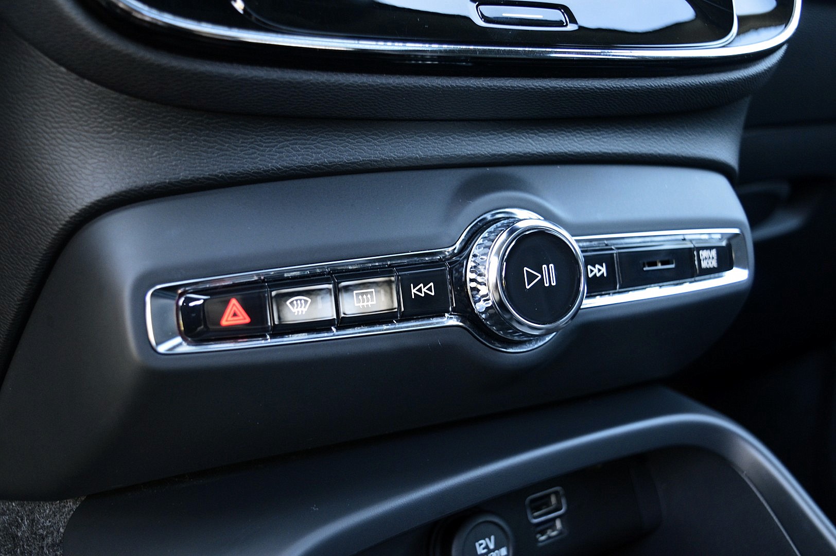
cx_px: 418
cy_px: 278
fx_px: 870
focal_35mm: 38
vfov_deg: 35.4
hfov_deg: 51.3
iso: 800
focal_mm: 25
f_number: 4
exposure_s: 1/25
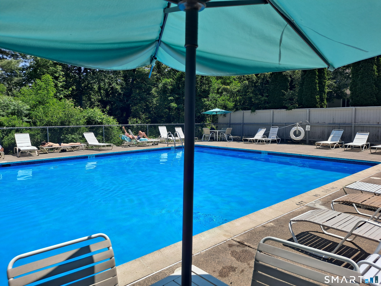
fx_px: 275
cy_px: 143
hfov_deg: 69.4
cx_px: 190
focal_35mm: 25
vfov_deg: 54.9
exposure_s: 1/1605
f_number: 2
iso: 32
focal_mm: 4.6
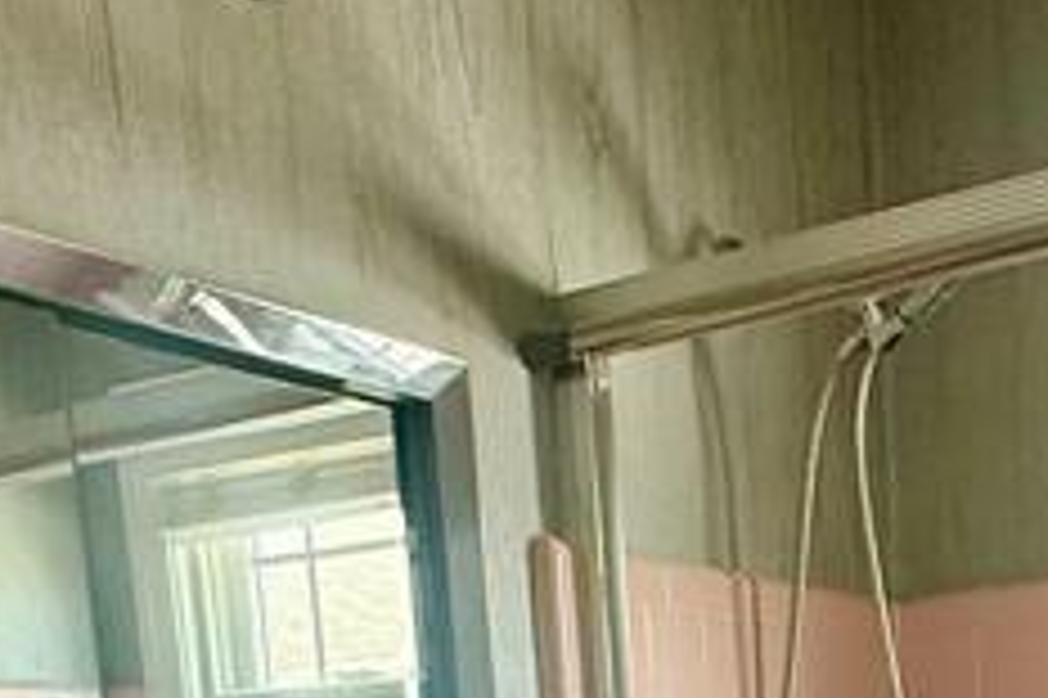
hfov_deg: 31.0
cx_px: 756
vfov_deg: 17.7
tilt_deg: -9.9
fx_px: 1862
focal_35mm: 64
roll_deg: +4.1
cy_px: 1202
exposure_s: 1/99
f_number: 2.2
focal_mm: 2.22
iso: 160
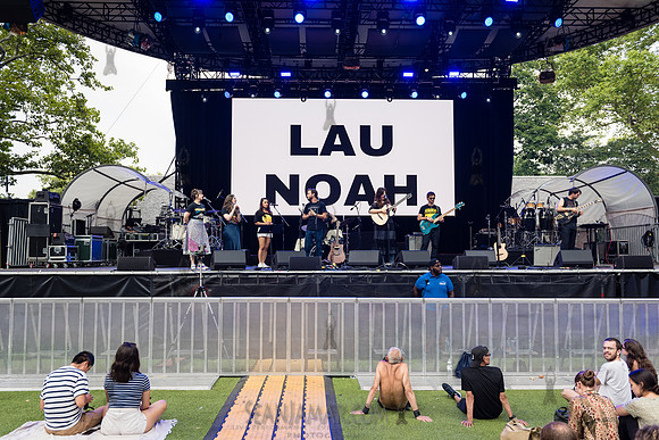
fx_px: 568
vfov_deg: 42.3
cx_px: 330
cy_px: 220
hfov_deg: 60.2
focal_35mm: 31
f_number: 3.5
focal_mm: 31
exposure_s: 1/500
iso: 500
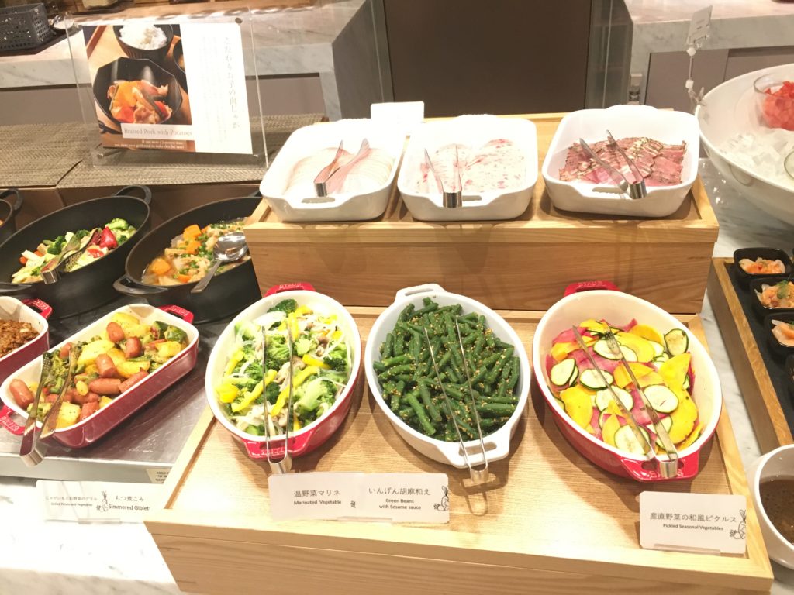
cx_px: 397
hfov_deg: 61.7
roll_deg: +8.4
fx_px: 665
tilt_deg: -34.5
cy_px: 298
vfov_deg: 48.2
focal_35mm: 29
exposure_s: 1/30
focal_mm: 4.15
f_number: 2.2
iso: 200
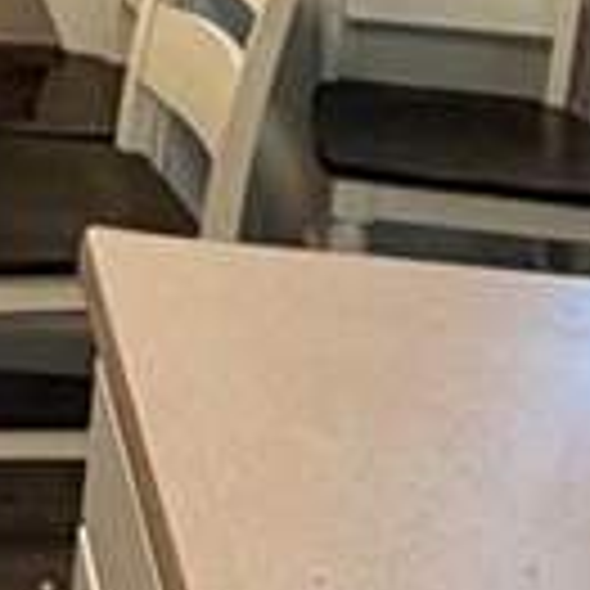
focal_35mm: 101
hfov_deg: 15.6
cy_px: -216
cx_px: -347
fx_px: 1948
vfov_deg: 16.2
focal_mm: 2.22
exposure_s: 1/60
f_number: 2.2
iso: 200
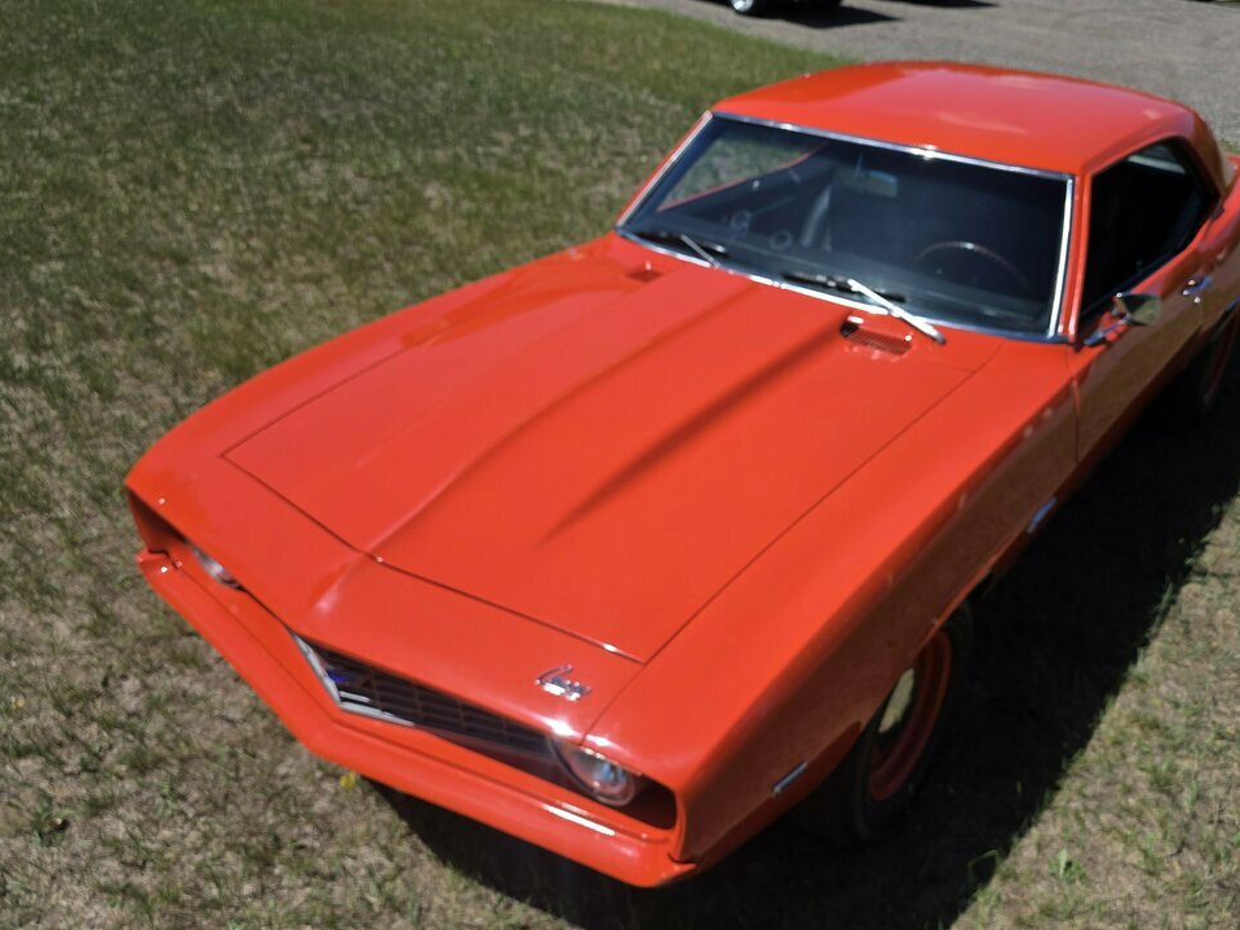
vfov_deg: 48.1
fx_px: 1039
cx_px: 736
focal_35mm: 29
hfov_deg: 61.2
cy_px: 524
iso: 64
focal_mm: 6.3
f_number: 1.7
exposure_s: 1/7944
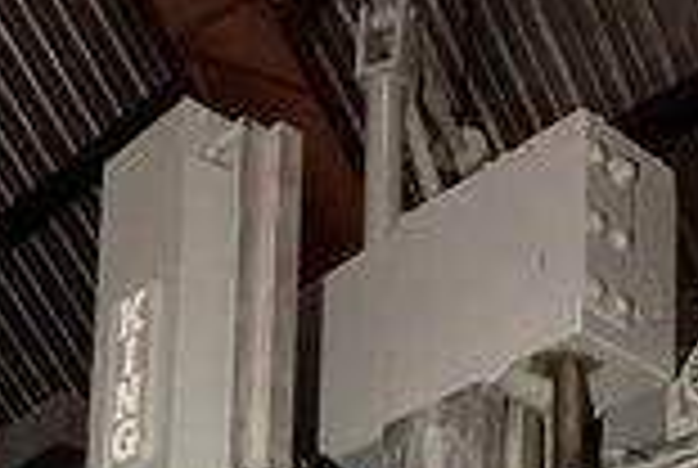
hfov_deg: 26.8
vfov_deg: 15.5
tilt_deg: +9.3
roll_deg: -0.1
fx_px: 1457
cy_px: 855
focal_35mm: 75
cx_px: 468
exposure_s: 1/28
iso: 400
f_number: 1.8
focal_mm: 3.99
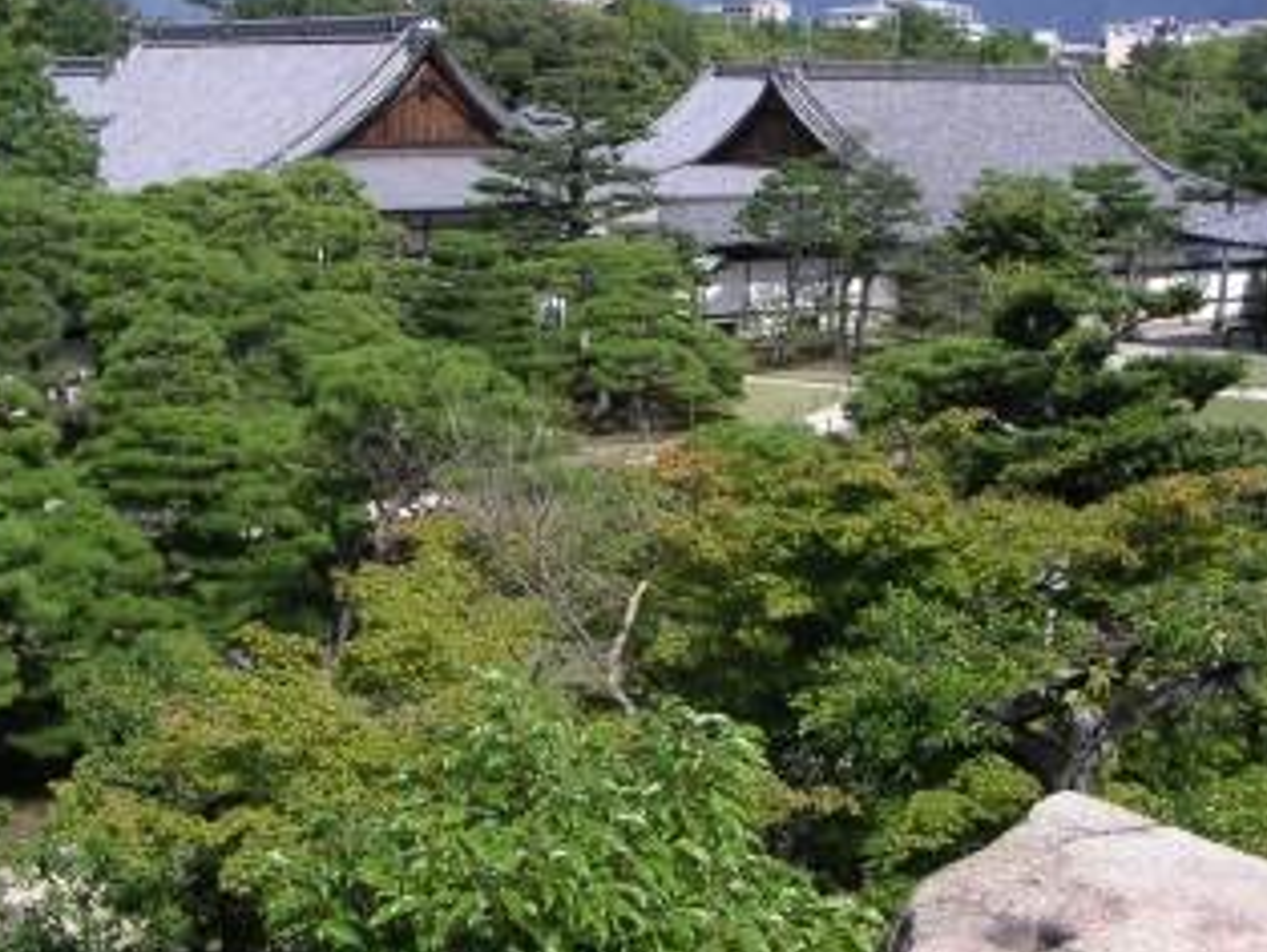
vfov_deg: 25.2
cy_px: 420
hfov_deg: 33.0
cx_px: 464
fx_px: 2125
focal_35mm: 58
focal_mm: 6
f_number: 2.8
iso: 50
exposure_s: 1/750
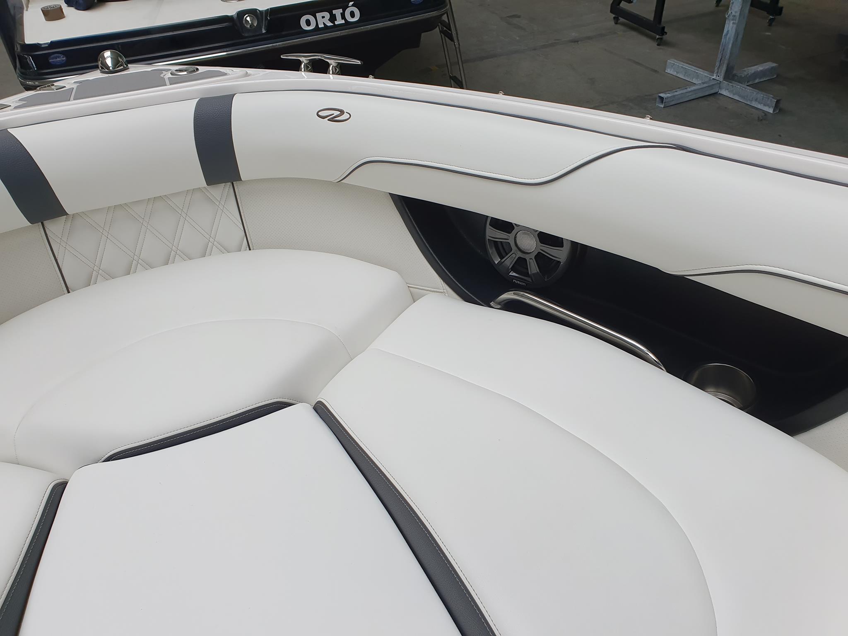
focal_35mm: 26
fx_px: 637
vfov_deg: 53.1
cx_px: 424
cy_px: 318
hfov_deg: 67.3
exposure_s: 1/100
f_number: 2.4
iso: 64
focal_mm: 4.32
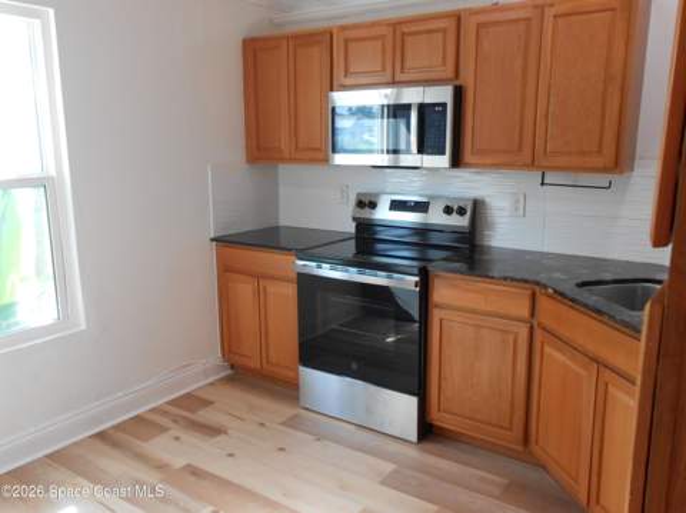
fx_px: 594
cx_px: 343
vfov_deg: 46.7
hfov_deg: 60.0
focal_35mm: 30
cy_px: 256
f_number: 3.8
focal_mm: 5.3
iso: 160
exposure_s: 1/30
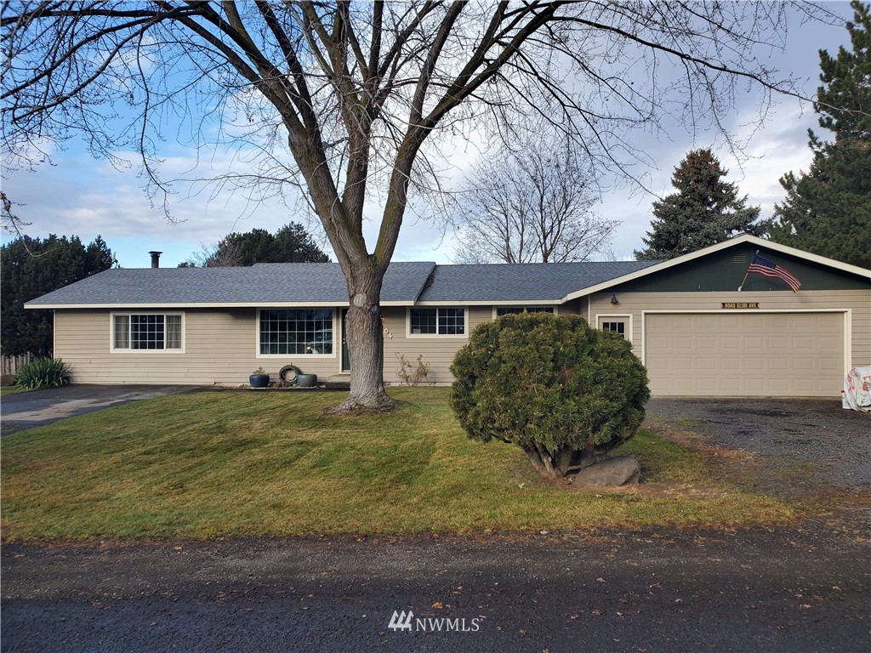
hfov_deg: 67.3
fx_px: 654
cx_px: 436
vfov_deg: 53.1
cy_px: 326
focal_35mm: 26
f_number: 2.4
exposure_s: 1/565
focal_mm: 4.3
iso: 50
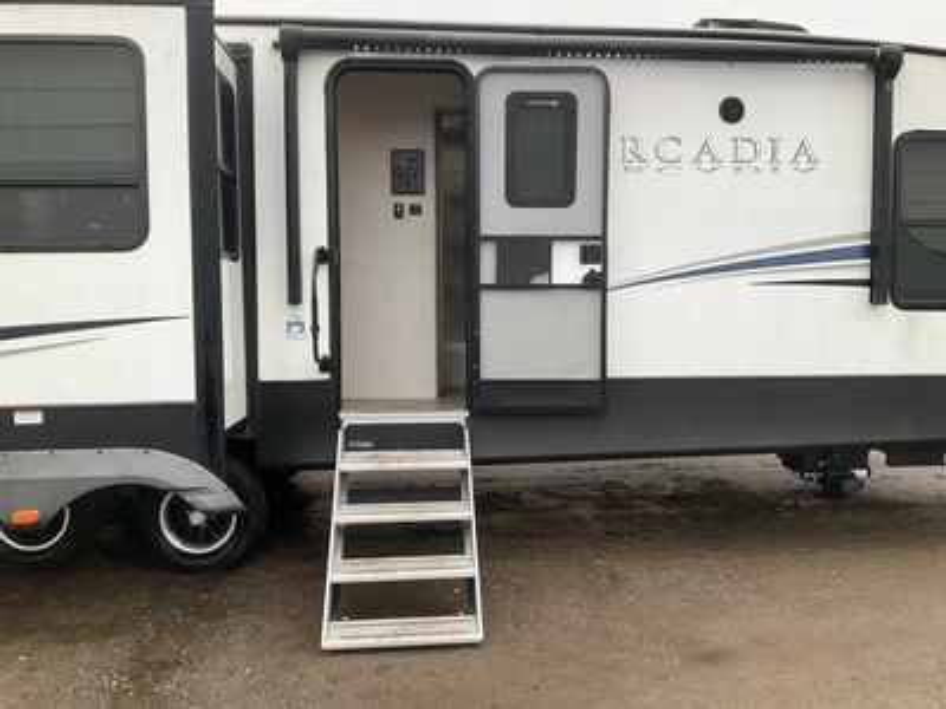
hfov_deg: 61.7
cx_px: 473
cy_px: 354
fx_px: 793
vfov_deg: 48.2
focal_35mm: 29
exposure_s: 1/60
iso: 80
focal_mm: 3
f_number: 1.8
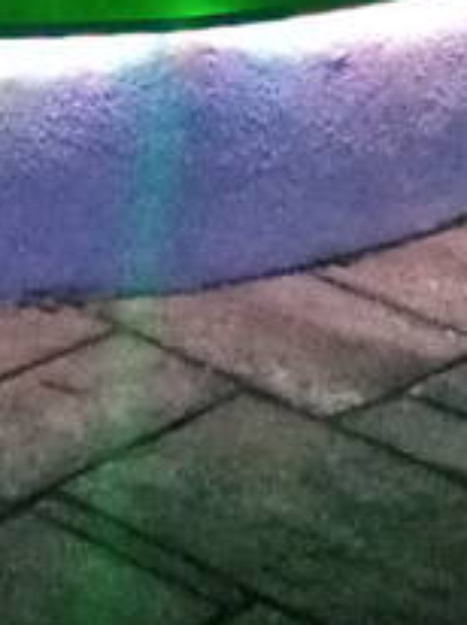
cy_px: -646
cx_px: -185
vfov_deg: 15.4
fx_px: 1821
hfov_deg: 13.9
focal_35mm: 101
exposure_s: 1/13.3
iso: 3200
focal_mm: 3.54
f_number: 2
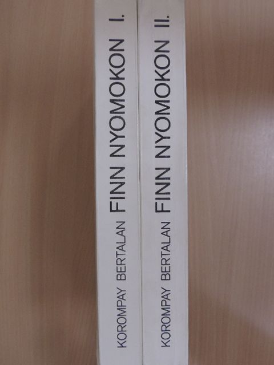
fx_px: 348
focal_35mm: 33
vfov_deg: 55.4
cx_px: 137
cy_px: 182
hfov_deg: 42.9
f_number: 3.2
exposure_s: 1/100
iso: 640
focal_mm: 5.8
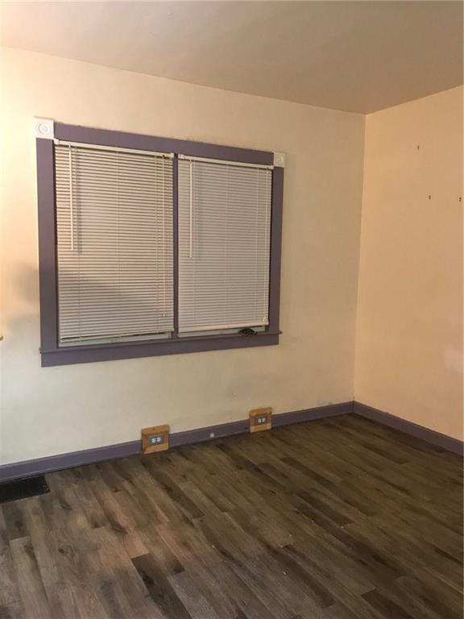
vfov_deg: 63.4
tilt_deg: -5.5
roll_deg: -0.7
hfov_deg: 49.7
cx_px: 232
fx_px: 500
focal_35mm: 28
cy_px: 310
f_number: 1.8
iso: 100
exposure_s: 1/9
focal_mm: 3.99
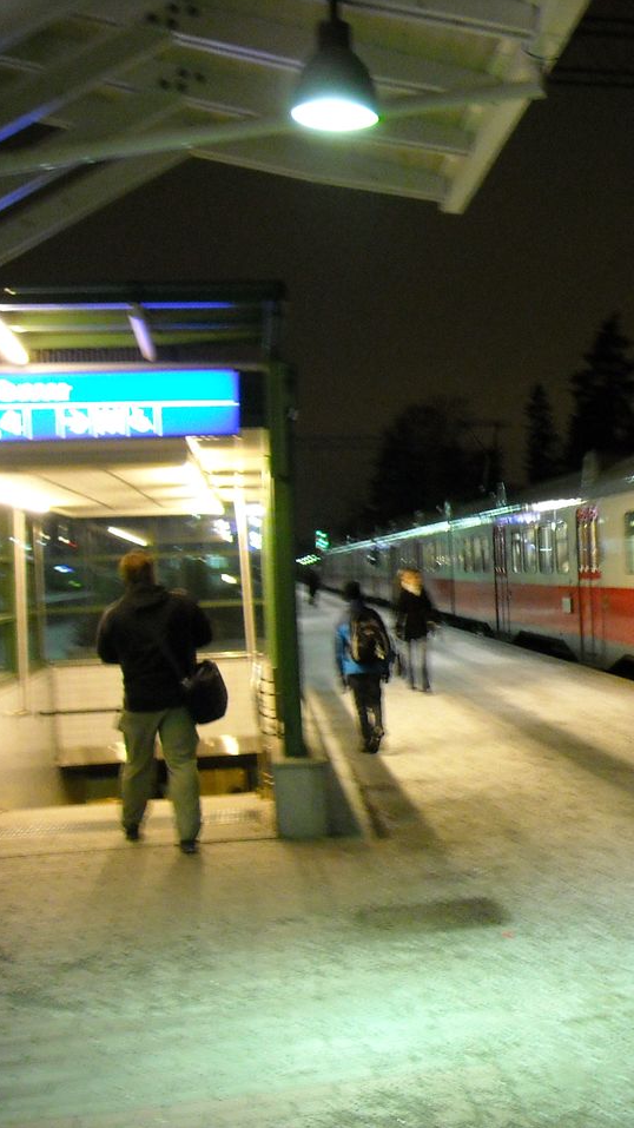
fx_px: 1525
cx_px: 728
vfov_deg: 40.6
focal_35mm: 51
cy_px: 565
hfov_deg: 22.0
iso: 417
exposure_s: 1/8
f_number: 2.8
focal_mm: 5.7
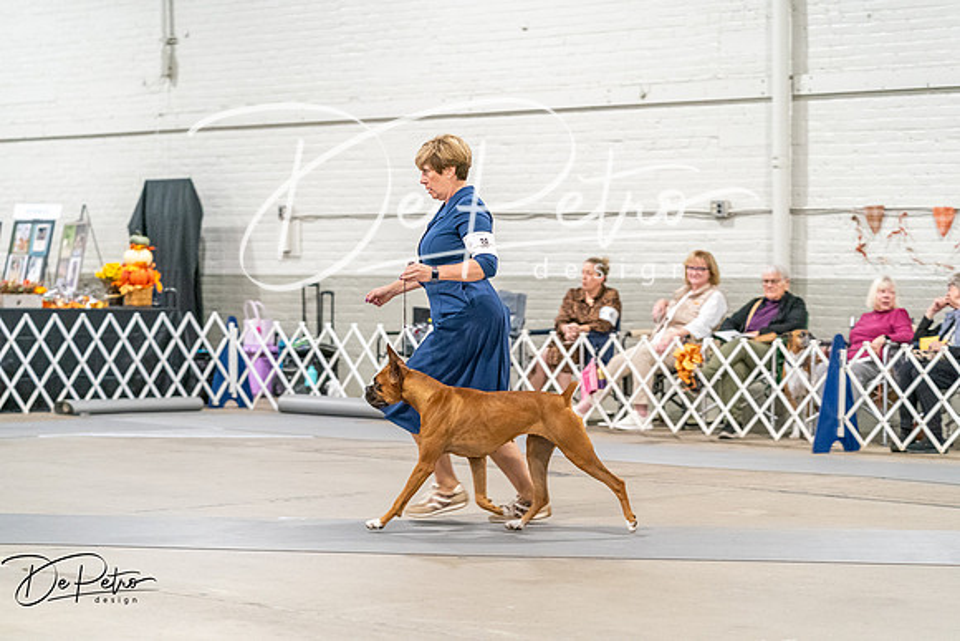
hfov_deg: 22.1
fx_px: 2454
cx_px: 480
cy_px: 320
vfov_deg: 14.9
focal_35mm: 92
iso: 6400
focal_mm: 92
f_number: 3.2
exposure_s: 1/250
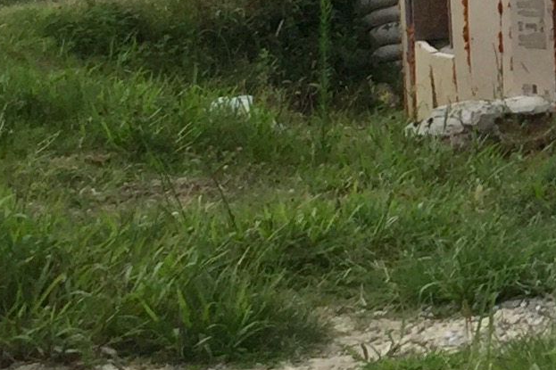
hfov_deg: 12.2
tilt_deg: +1.2
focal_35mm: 154
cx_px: 1012
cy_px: -141
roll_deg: +0.4
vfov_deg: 8.7
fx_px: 2378
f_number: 2.2
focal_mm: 4.15
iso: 32
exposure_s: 1/3597
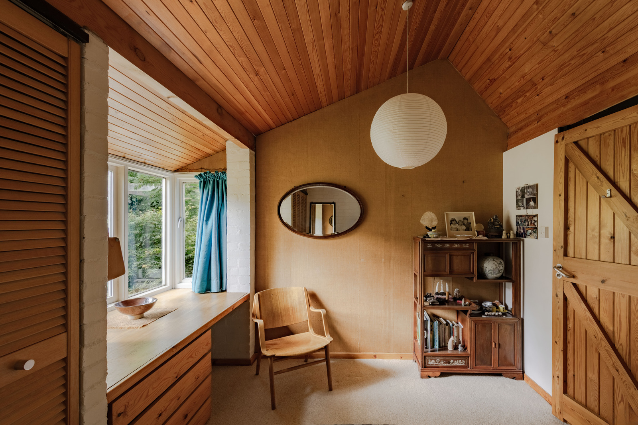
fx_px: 248
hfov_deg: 104.2
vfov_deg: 81.2
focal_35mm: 14
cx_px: 319
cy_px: 212
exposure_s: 1/30
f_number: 9
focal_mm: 14
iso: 320
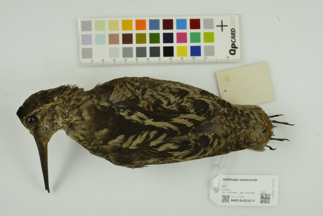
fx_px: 314
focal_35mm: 35
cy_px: 108
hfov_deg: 54.4
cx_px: 162
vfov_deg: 37.9
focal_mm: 35
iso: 800
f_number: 16
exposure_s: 1/125
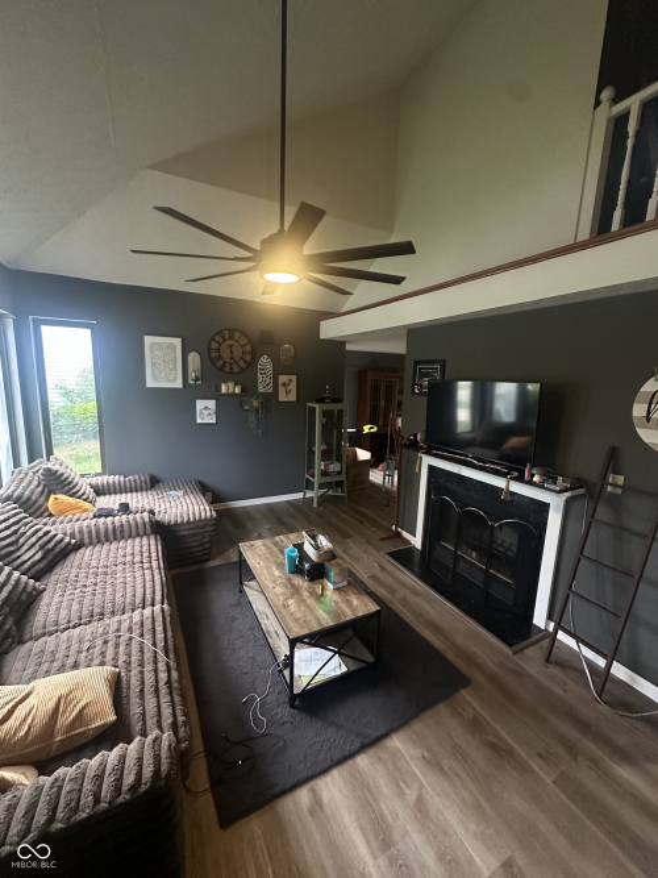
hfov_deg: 85.7
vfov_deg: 102.1
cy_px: 439
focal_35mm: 14
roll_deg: -2.5
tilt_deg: -7.1
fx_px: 355
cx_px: 329
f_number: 2.2
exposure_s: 1/60
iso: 500
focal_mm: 2.22
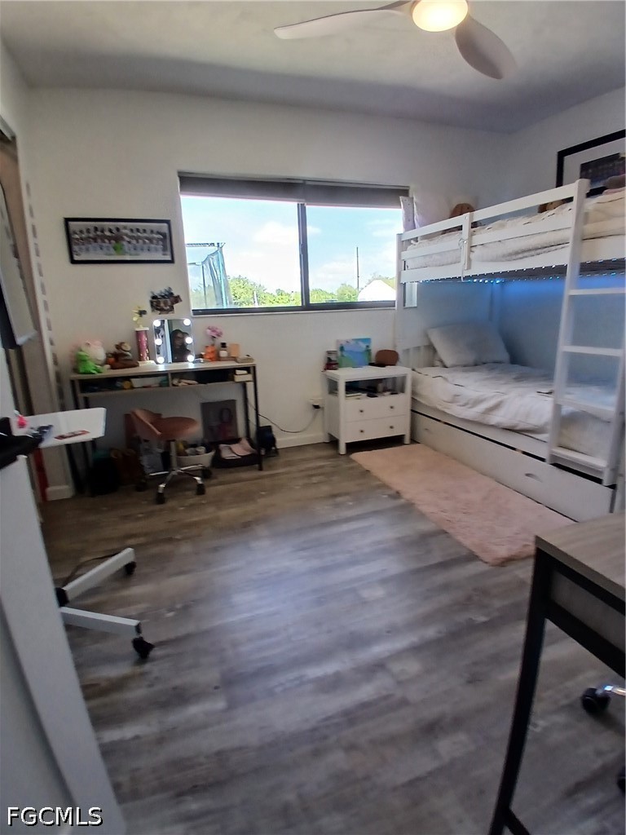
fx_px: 410
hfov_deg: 74.7
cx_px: 313
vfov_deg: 91.0
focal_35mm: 17
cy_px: 418
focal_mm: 1.4
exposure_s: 1/60
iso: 64
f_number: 2.2
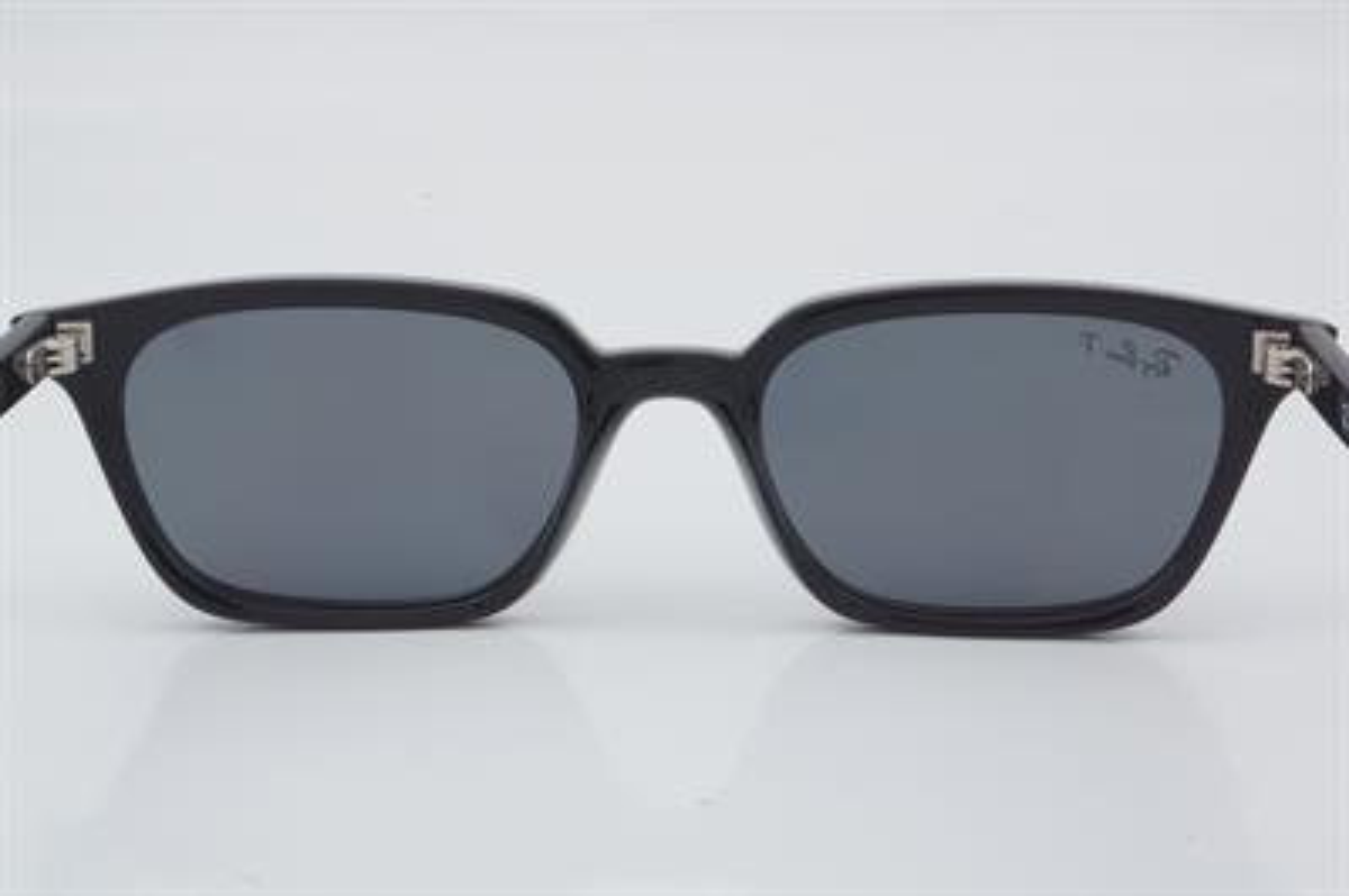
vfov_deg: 16.5
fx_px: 3089
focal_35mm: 82
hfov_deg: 24.6
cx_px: 674
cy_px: 448
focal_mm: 55
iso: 100
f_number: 32
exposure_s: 1/3
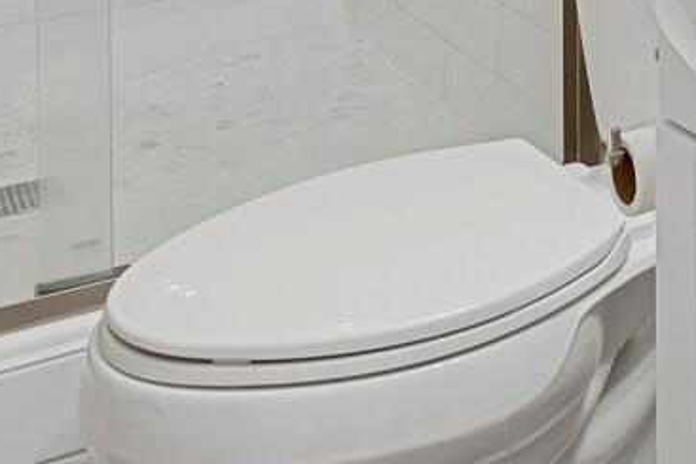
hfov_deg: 25.3
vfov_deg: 15.4
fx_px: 1431
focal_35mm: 74
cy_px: -420
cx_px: 777
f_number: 8
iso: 250
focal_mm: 17
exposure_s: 2.5
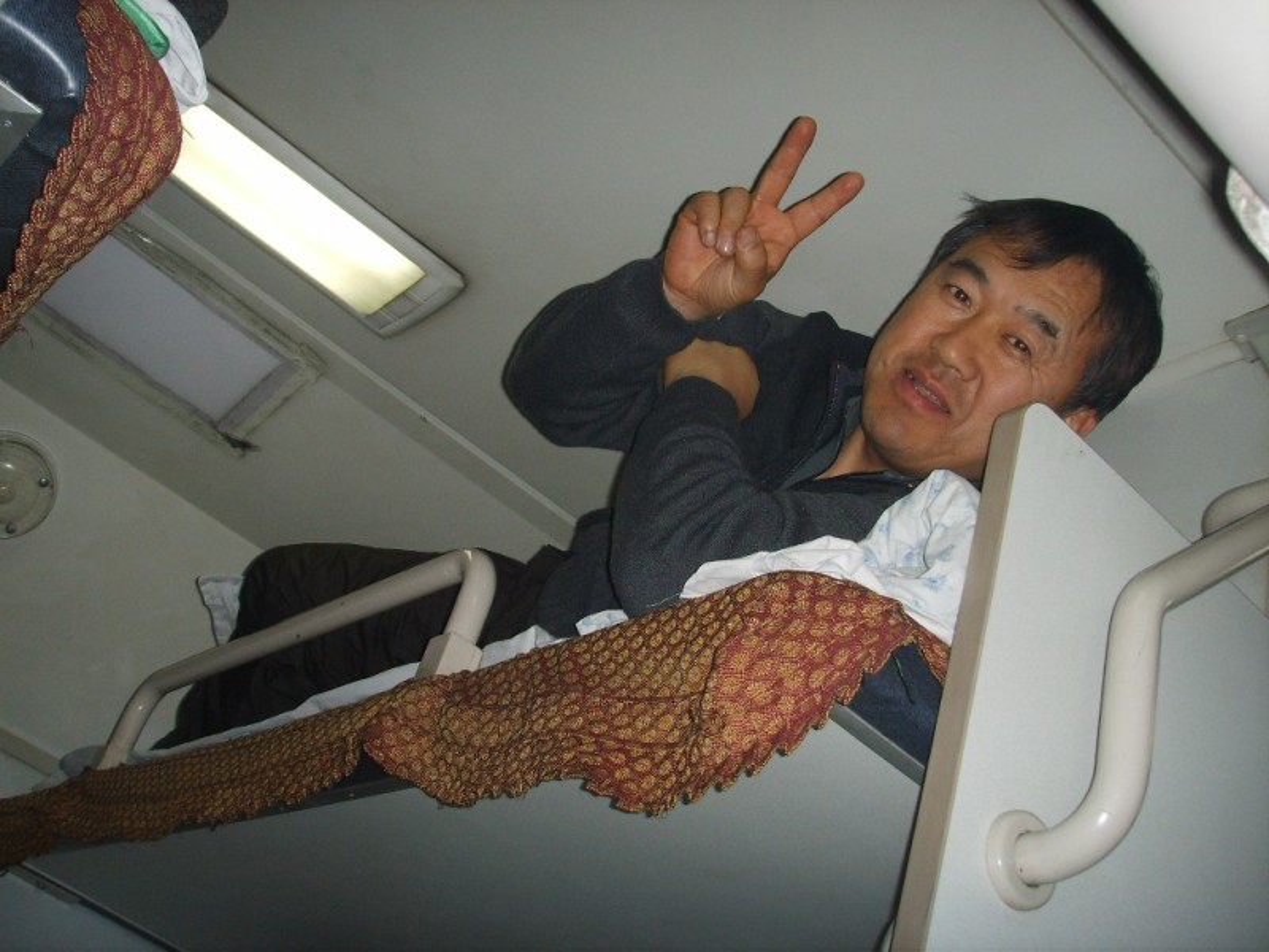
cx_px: 634
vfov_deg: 36.8
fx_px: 1430
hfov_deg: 47.9
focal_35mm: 39
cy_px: 476
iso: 100
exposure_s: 1/45
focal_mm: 6.6
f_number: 3.5
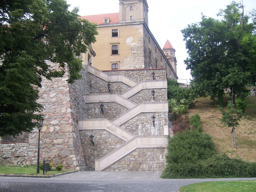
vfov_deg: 39.6
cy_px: 96
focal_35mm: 36
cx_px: 128
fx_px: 266
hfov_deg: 51.4
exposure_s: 1/500
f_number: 2.8
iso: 80
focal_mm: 6.2
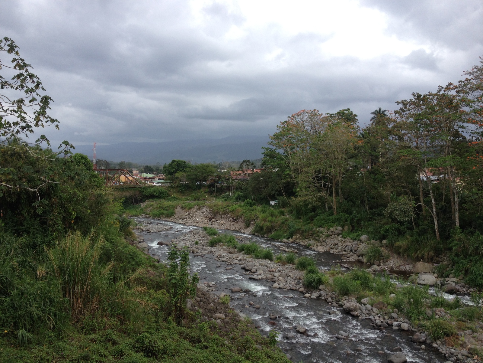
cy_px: 182
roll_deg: -0.5
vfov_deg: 40.7
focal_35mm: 35
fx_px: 488
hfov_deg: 52.6
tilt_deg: -6.0
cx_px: 242
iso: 50
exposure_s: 1/442
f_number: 2.4
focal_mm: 4.28
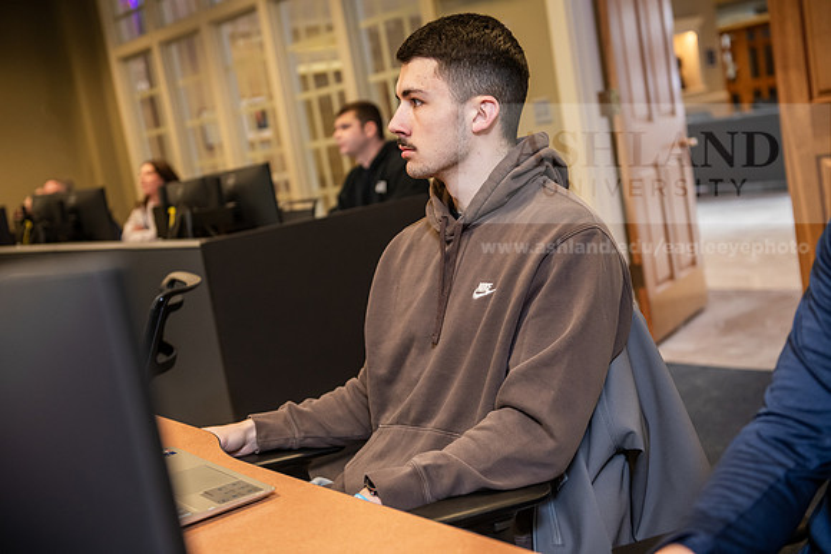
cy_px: 277
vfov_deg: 28.1
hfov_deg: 41.1
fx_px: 1108
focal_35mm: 48
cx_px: 416
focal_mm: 48
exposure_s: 1/125
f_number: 3.2
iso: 1250
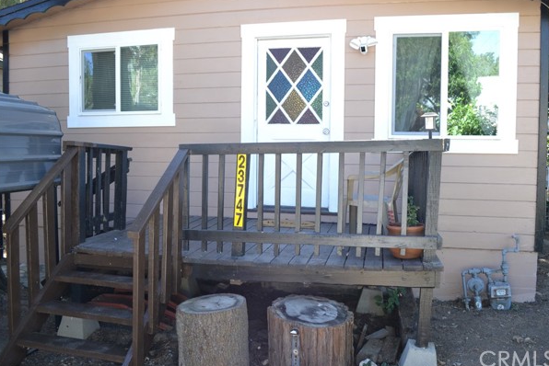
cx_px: 290
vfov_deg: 45.0
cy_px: 176
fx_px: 442
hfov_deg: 63.6
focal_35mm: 29
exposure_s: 1/125
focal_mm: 18
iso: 400
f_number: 5.6
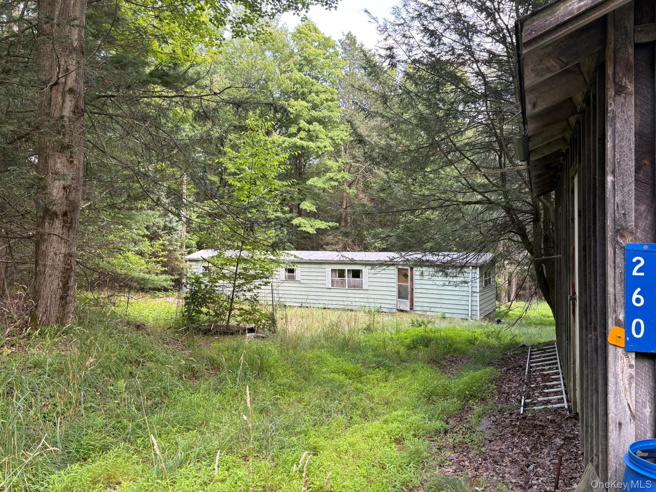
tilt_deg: -1.5
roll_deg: +0.9
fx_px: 493
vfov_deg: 53.1
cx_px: 328
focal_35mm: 26
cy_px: 246
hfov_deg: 67.3
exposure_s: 1/121
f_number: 1.6
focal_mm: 5.96
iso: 100
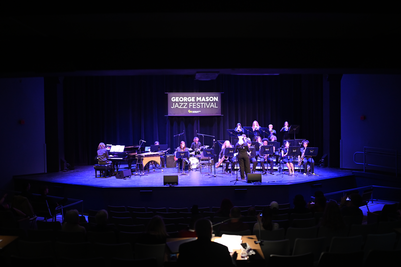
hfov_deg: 54.4
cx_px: 200
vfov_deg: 37.9
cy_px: 134
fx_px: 390
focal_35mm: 35
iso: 2500
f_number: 1.8
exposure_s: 1/125
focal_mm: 35
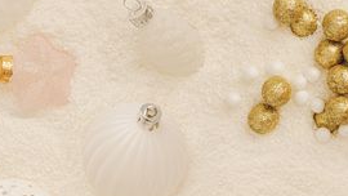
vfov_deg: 10.2
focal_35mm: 119
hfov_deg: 18.0
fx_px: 1098
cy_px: 137
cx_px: 168
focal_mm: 40
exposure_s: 1/160
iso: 100
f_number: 8
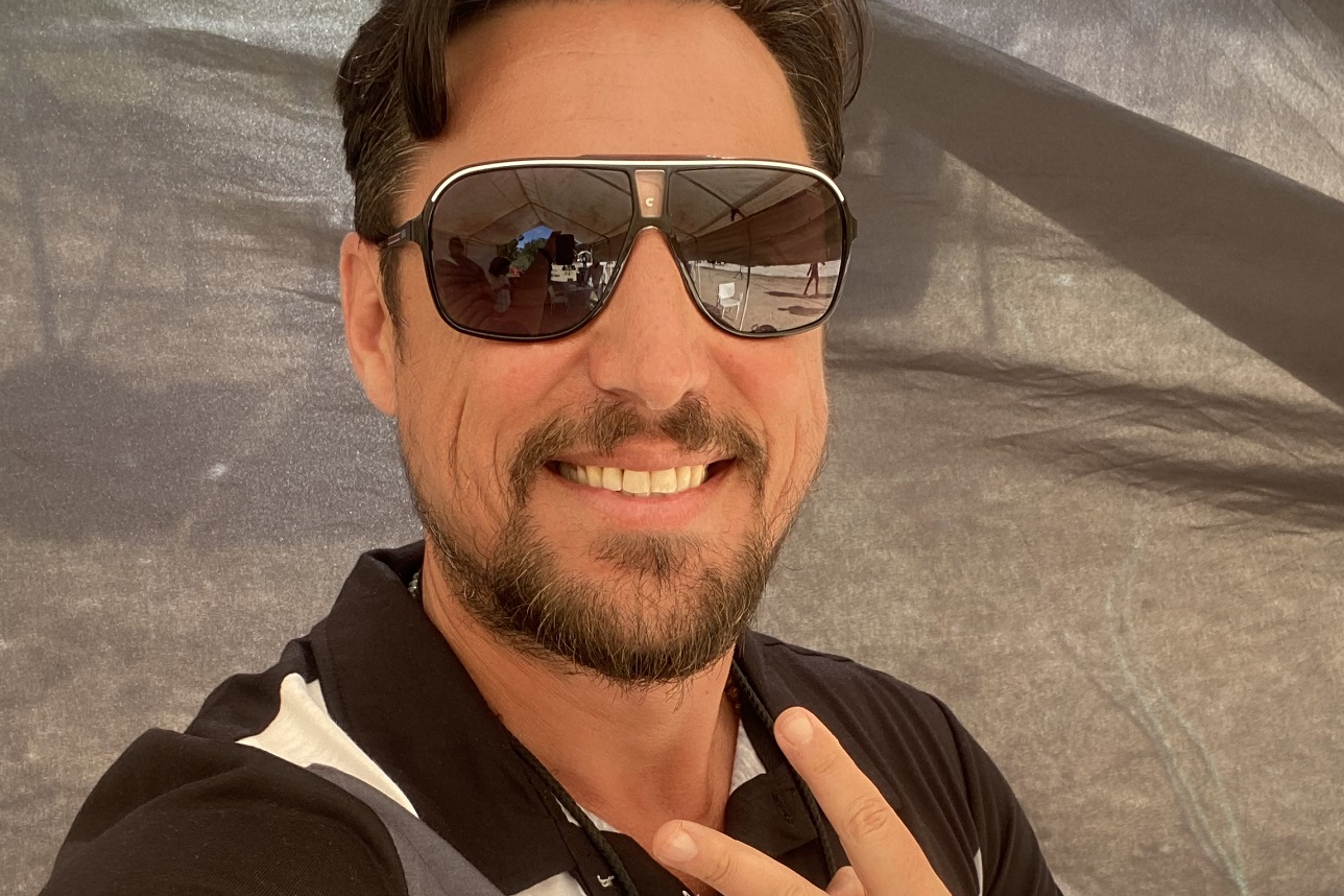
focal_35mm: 42
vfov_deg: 30.8
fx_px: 1568
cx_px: 671
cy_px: 760
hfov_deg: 46.4
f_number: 2.2
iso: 25
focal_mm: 2.71
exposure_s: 1/122
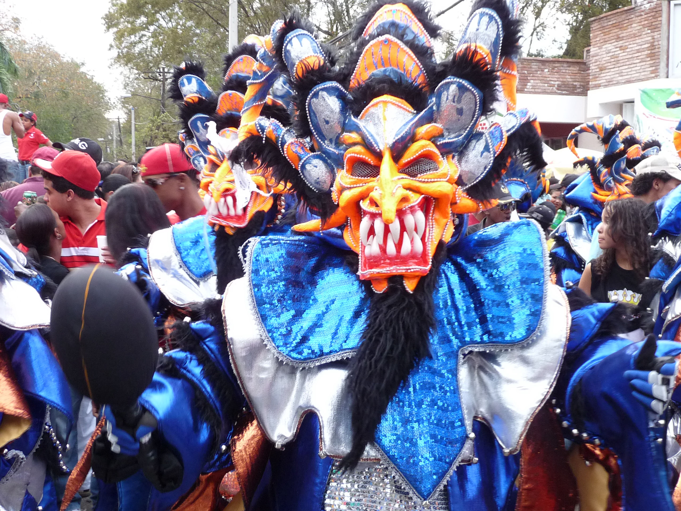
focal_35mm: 39
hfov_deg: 47.9
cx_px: 340
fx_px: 767
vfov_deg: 36.8
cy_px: 256
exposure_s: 1/80
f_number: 2.8
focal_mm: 4.8
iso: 200
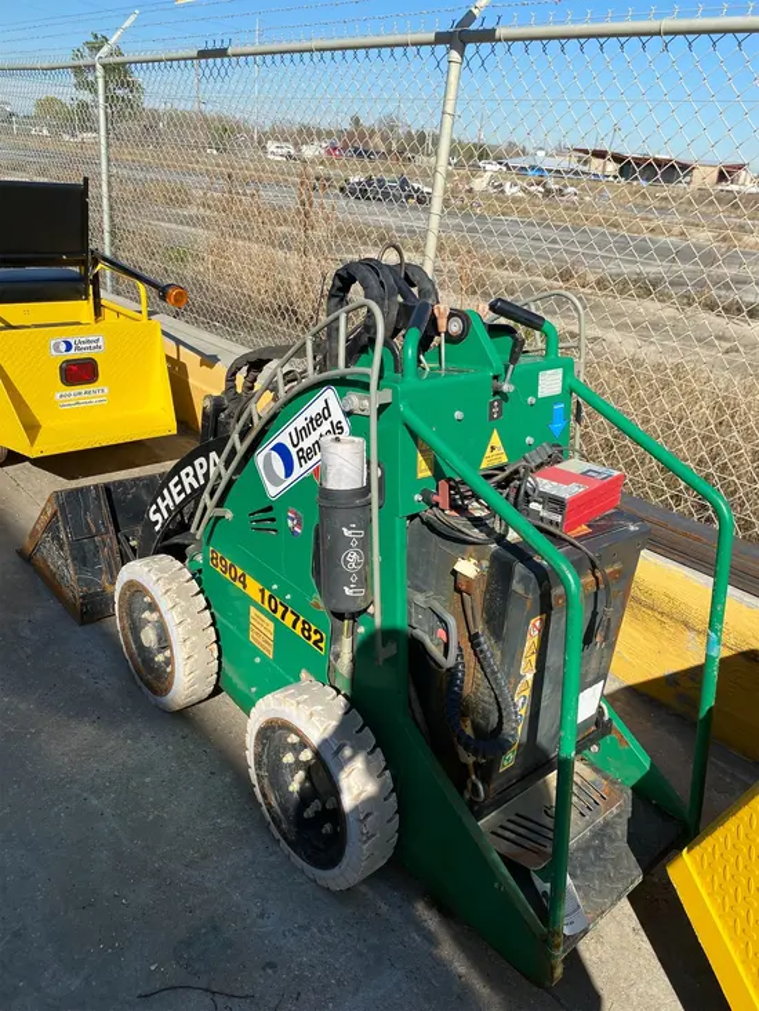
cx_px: 380
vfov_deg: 67.3
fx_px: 760
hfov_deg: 53.1
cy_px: 506
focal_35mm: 26
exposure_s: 1/3125
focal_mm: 4.25
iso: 32
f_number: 1.8
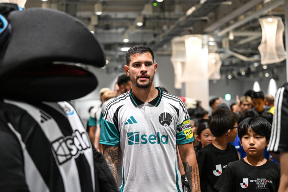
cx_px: 144
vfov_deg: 19.5
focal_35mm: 70
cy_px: 96
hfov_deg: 28.8
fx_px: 560
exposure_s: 1/250
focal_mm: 70
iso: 4000
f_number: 2.8
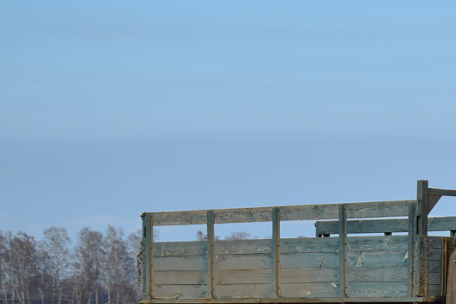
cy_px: 208
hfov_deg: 11.2
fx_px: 2292
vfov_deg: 7.6
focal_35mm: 181
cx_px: 483
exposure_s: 1/800
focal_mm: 55
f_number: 6.3
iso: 200
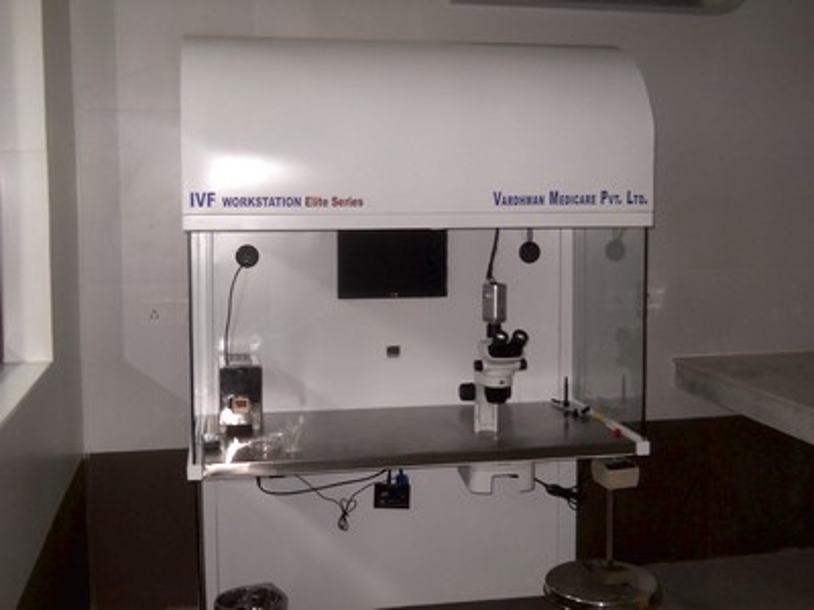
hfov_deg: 45.8
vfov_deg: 35.1
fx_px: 964
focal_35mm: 41
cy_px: 305
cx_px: 407
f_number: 3.1
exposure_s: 1/30
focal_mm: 6.72
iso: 200
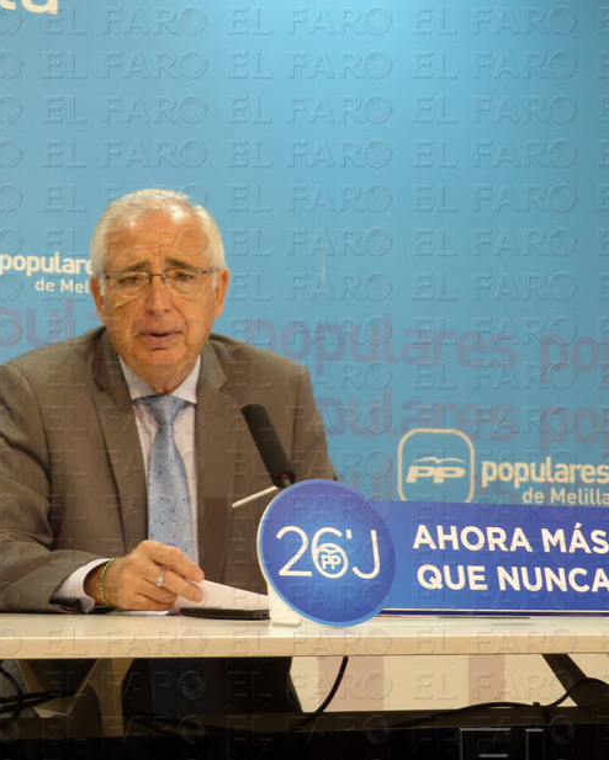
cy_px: 384
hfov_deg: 15.1
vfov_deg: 18.8
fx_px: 2297
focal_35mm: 102
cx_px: 293
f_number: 2.8
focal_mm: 11.4
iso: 100
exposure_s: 1/60
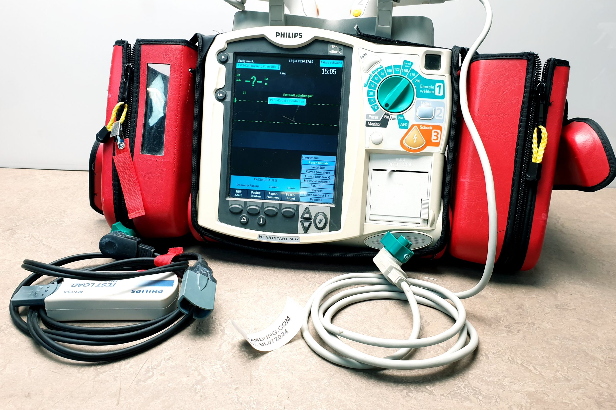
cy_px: 200
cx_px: 314
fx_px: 479
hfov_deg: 65.5
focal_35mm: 28
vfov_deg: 46.4
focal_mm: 4.3
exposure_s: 1/50
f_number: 2.4
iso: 50
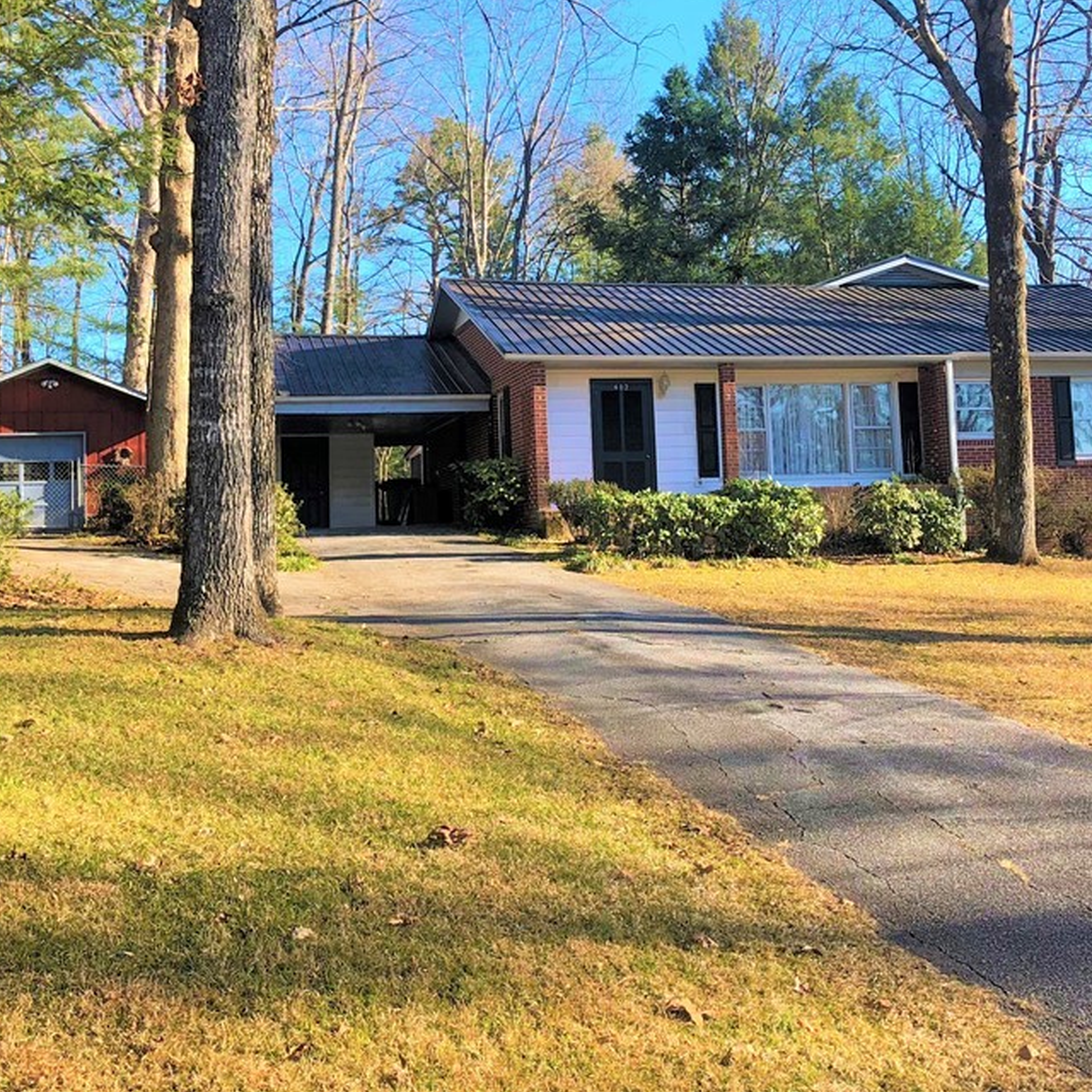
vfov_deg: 40.7
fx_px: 1463
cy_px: 439
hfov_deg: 40.9
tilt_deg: +6.6
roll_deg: +1.6
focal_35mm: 41
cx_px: 548
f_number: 1.8
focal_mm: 3.99
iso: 20
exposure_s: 1/521
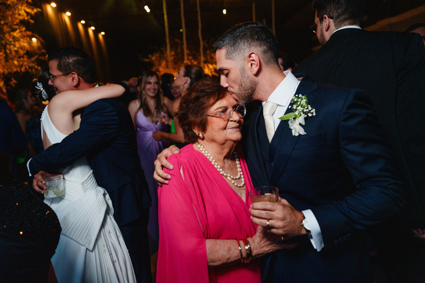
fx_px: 295
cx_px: 212
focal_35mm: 25
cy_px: 142
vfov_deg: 51.3
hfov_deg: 71.5
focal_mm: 25
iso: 4000
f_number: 2.8
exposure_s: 1/250
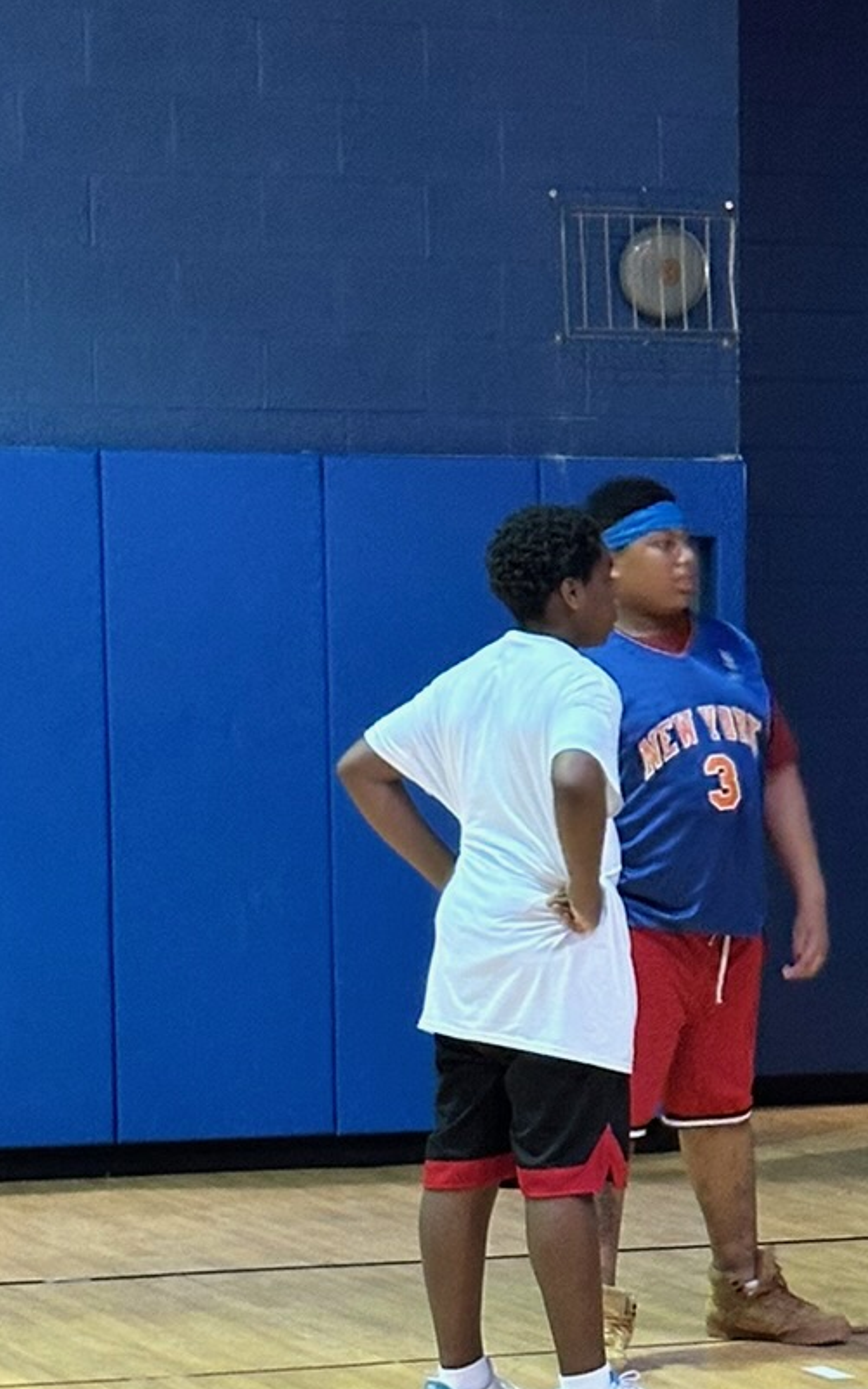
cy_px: 1285
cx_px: 818
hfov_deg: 10.0
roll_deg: -1.7
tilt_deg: -6.1
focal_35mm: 130
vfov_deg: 15.8
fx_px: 4922
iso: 320
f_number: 1.78
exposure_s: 1/40
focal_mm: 6.86
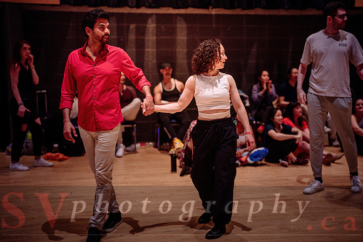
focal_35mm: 50
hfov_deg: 39.6
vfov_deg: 27.0
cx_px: 182
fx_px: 504
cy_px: 121
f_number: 1.4
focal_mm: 50
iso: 1600
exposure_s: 1/250
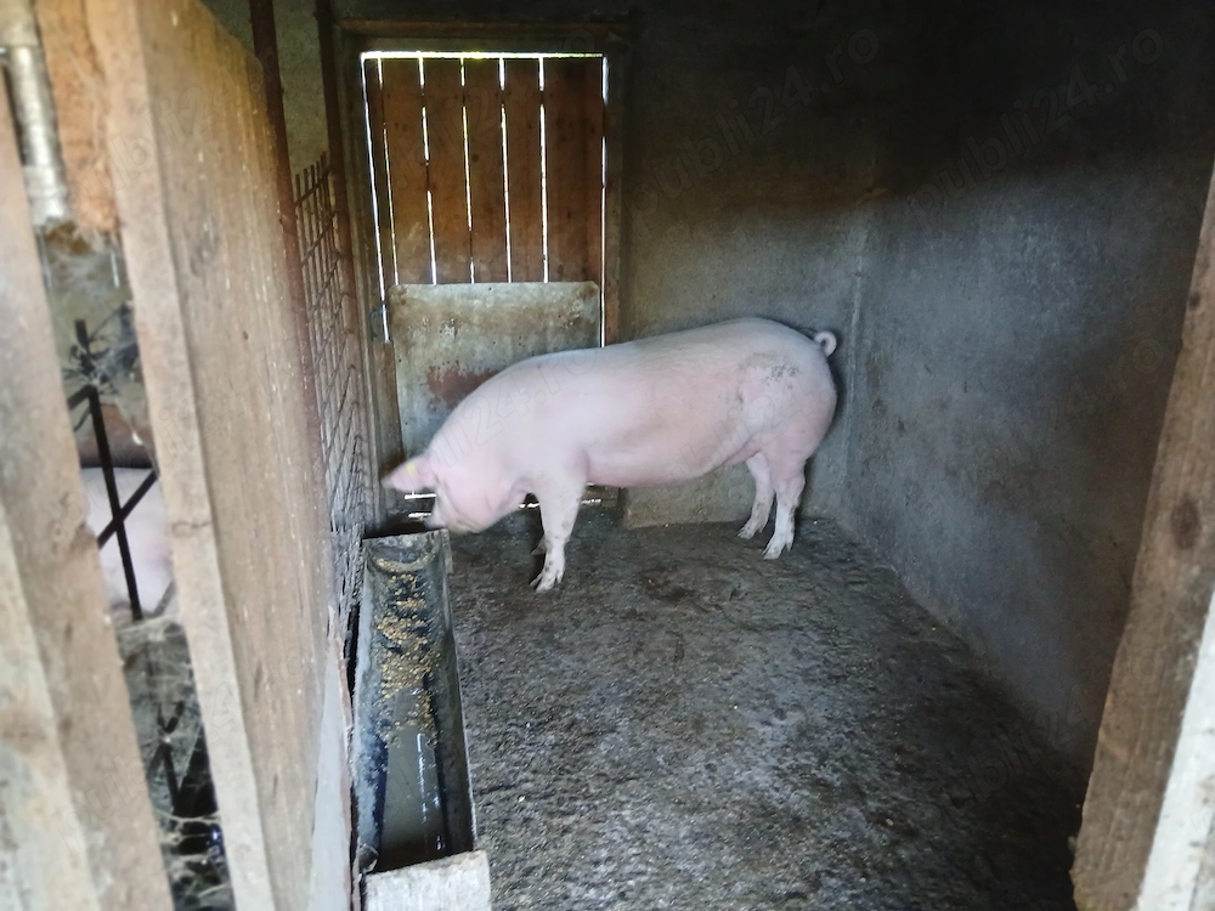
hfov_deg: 67.3
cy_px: 456
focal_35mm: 26
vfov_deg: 53.1
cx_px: 608
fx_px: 913
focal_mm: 3.98
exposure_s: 1/25
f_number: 1.8
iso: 500
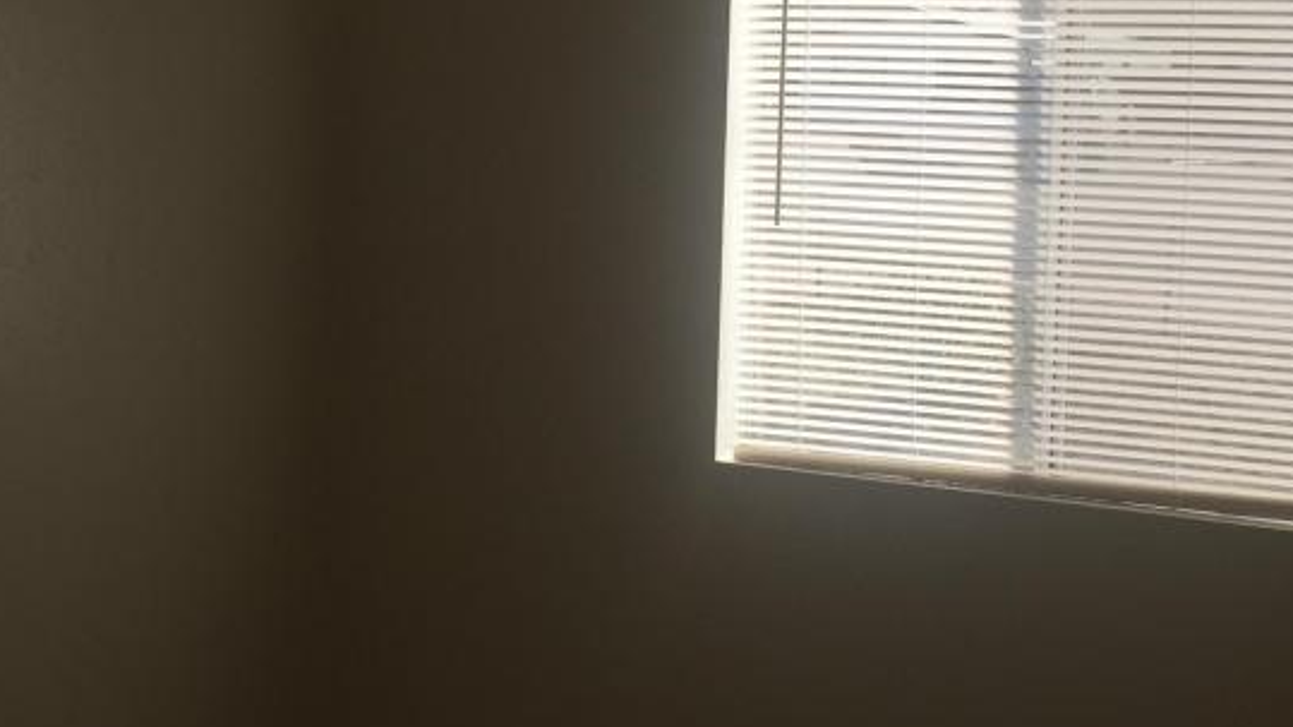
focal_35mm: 60
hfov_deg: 34.8
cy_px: 226
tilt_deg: -3.7
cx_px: 734
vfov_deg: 20.0
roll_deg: -2.3
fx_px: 2057
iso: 32
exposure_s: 1/1522
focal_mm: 4.15
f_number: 2.2
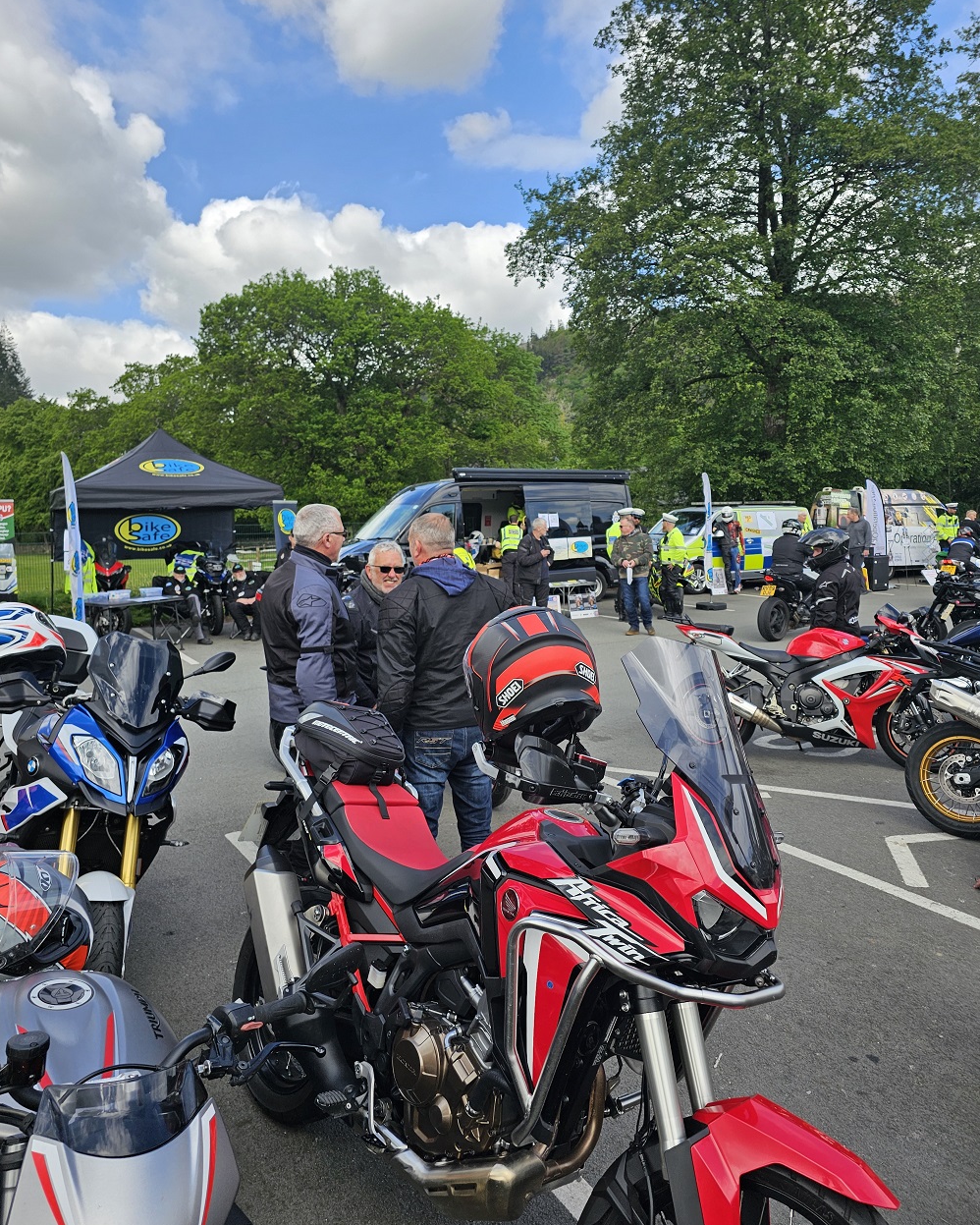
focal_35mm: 24
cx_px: 490
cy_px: 582
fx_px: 870
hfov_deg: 58.8
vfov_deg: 70.2
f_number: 1.7
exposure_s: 1/393
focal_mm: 6.3
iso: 10
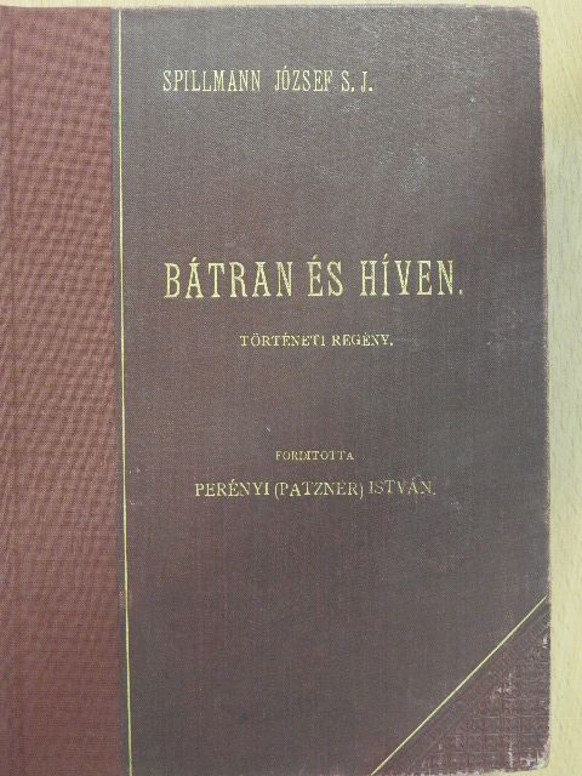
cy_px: 388
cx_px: 291
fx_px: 1121
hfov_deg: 29.1
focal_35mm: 50
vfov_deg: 38.2
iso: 800
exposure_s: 1/6
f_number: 4
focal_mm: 9
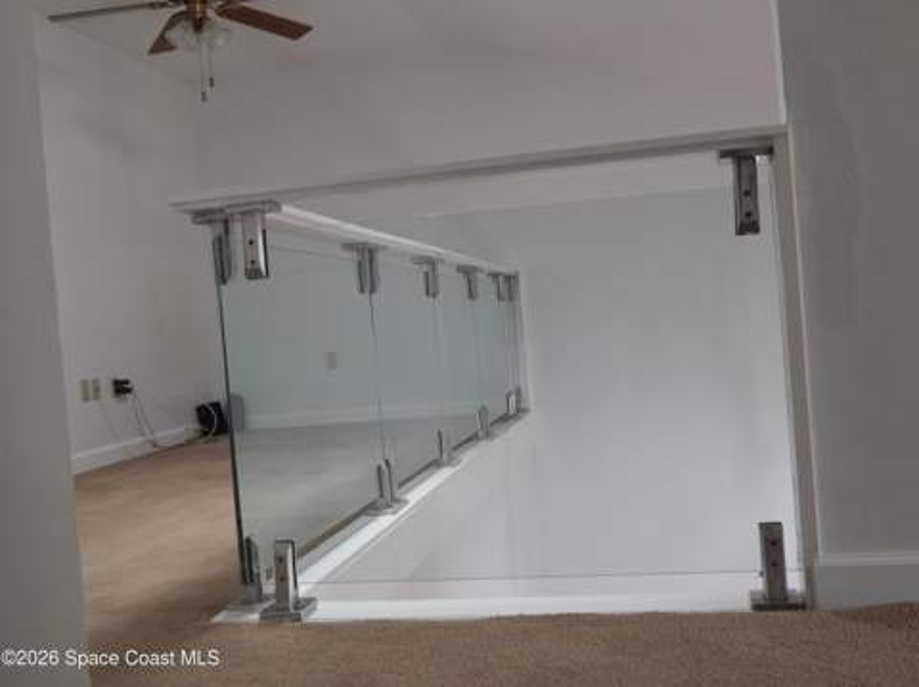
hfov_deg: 49.0
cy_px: 344
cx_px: 460
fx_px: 1008
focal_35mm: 38
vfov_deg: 37.7
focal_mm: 6.8
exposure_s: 1/30
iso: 220
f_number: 3.4
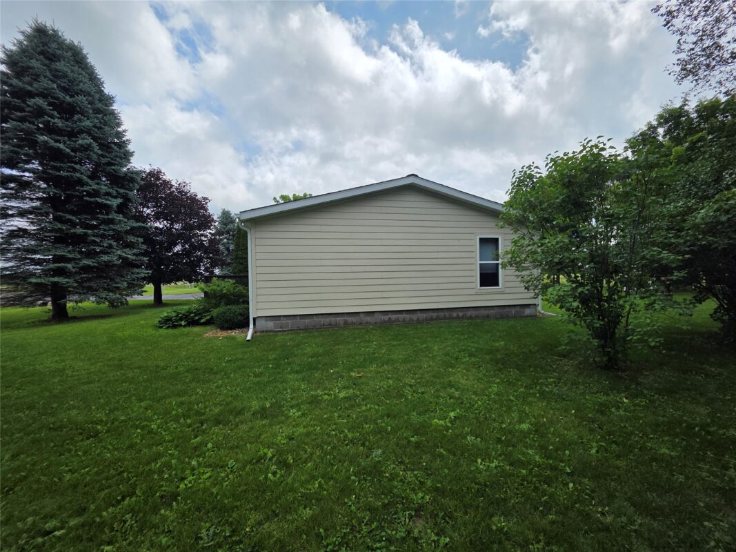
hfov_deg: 106.2
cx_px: 368
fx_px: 276
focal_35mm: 13
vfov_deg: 89.9
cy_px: 276
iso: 40
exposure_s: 1/2483
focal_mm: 2.2
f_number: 1.9
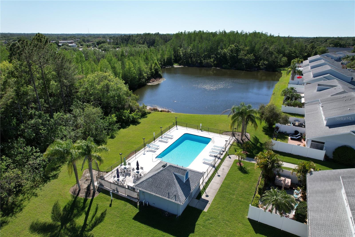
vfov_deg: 57.2
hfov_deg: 78.6
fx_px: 217
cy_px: 118
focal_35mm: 22
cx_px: 178
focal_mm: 8.38
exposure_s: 1/2000
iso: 110
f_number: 2.8
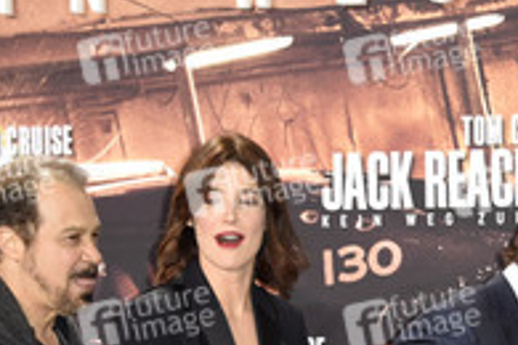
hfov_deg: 9.9
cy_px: 385
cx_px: 448
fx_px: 2993
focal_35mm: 208
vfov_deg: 6.6
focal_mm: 90
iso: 800
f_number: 5.6
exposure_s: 1/200
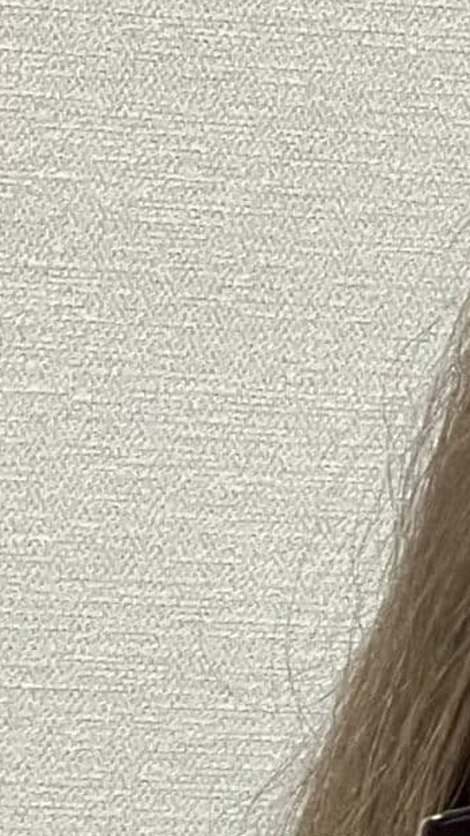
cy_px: 984
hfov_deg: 8.4
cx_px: 1006
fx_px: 2989
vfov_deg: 15.4
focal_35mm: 135
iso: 320
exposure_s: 1/60
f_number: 2.2
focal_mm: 2.71
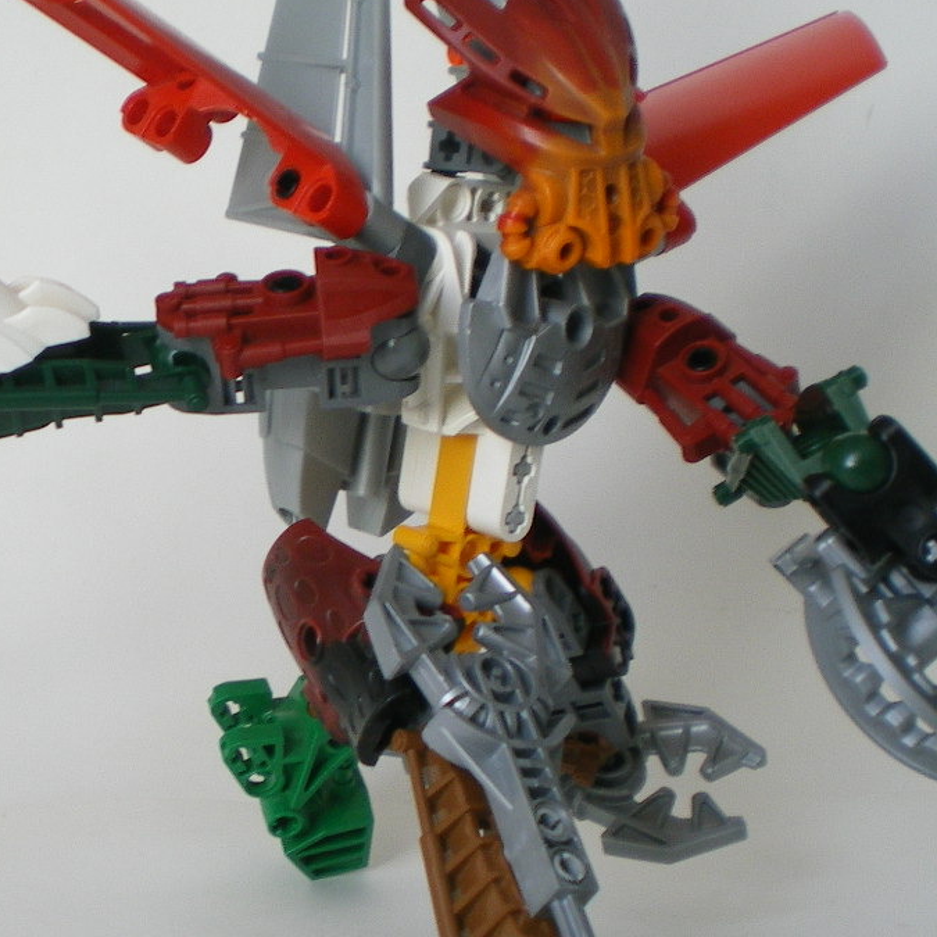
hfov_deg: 19.6
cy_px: 471
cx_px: 294
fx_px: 2695
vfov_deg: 19.7
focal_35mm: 88
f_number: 3.5
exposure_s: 1/50
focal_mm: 7.4
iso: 100
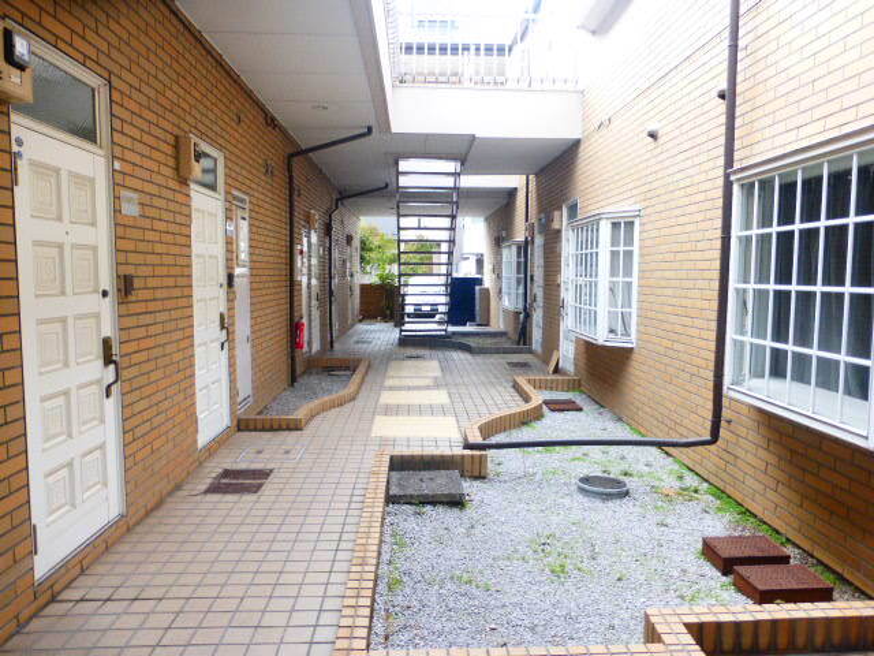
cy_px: 328
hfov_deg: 71.6
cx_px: 437
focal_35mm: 24
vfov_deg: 56.8
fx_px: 606
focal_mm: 4.3
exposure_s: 1/60
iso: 160
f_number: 3.3
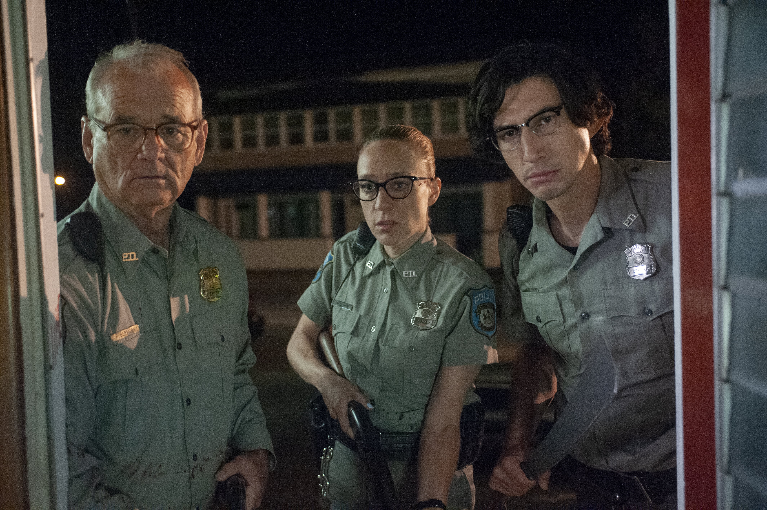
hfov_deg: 43.6
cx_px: 384
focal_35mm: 45
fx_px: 958
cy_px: 255
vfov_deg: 29.8
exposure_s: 1/160
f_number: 3.5
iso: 5000
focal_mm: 45
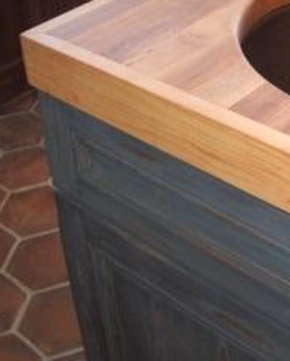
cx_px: 228
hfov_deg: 22.9
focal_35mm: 66
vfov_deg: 28.4
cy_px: 101
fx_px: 707
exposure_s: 1/40
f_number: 2.6
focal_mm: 5.8
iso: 100
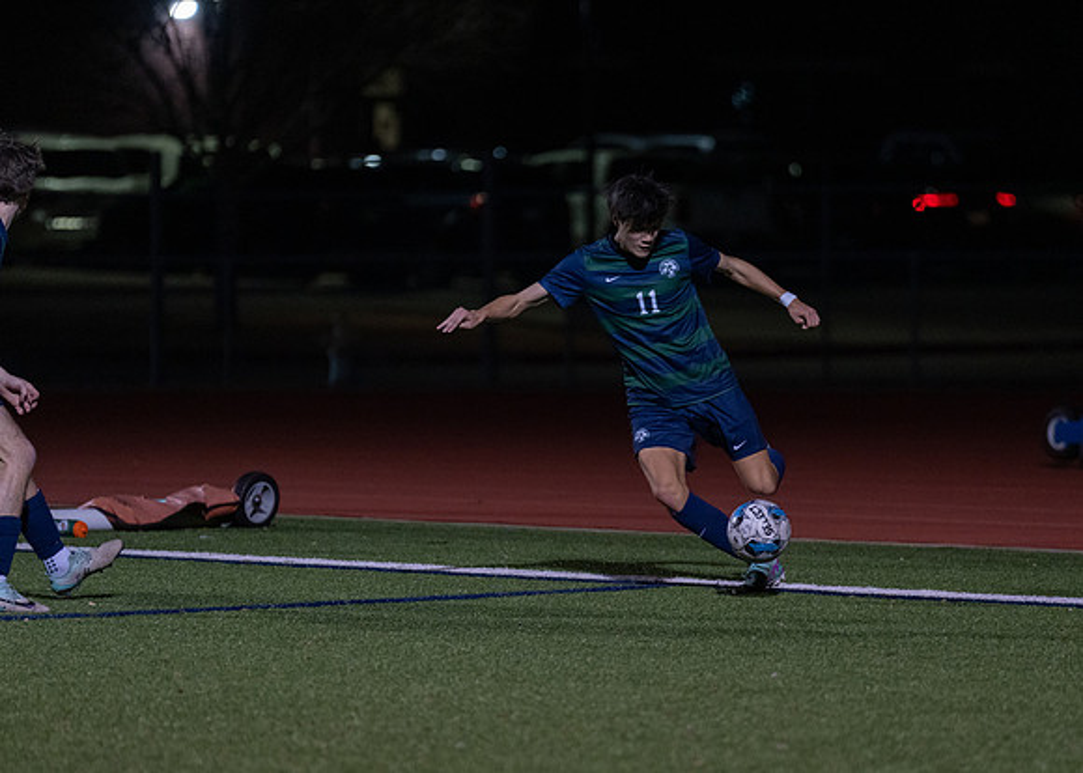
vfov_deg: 5.3
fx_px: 8428
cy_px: 466
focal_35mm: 274
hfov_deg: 7.4
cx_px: 635
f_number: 2.8
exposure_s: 1/1250
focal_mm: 200
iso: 2500
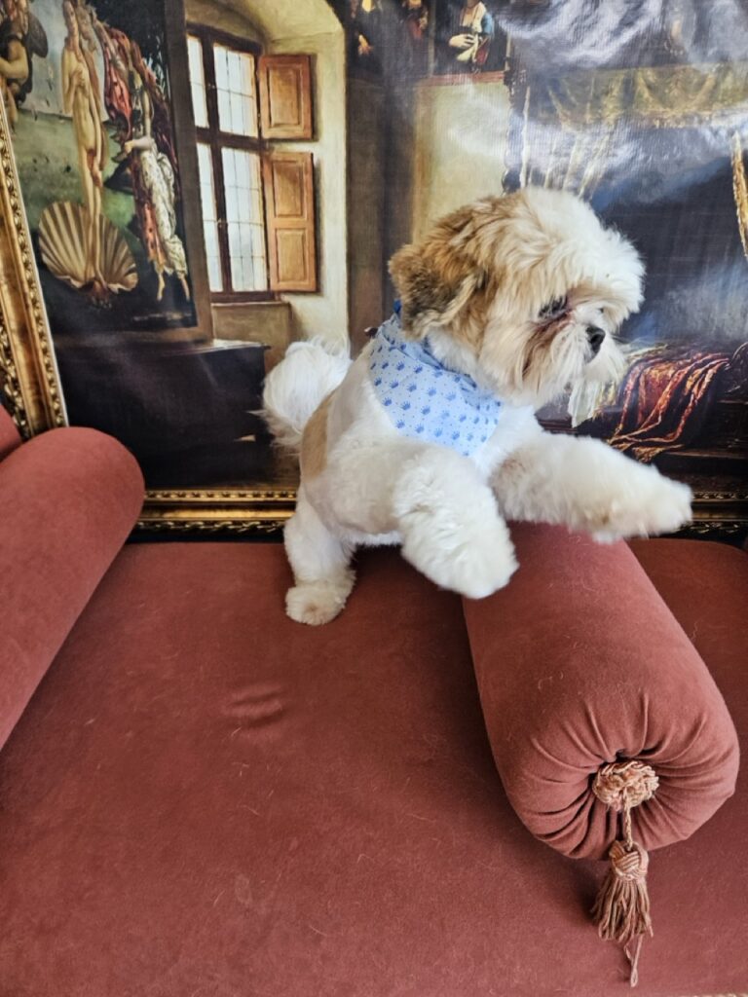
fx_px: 663
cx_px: 374
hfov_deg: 58.9
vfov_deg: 73.9
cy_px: 498
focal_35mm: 23
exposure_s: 1/359
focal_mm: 5.4
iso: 160
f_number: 1.8
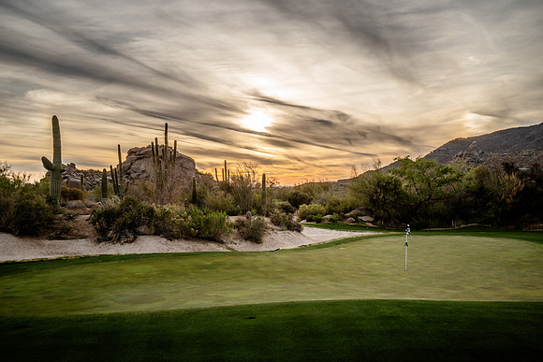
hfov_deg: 55.8
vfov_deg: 38.9
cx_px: 272
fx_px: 513
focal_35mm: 34
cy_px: 181
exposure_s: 1/125
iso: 100
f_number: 8
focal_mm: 34
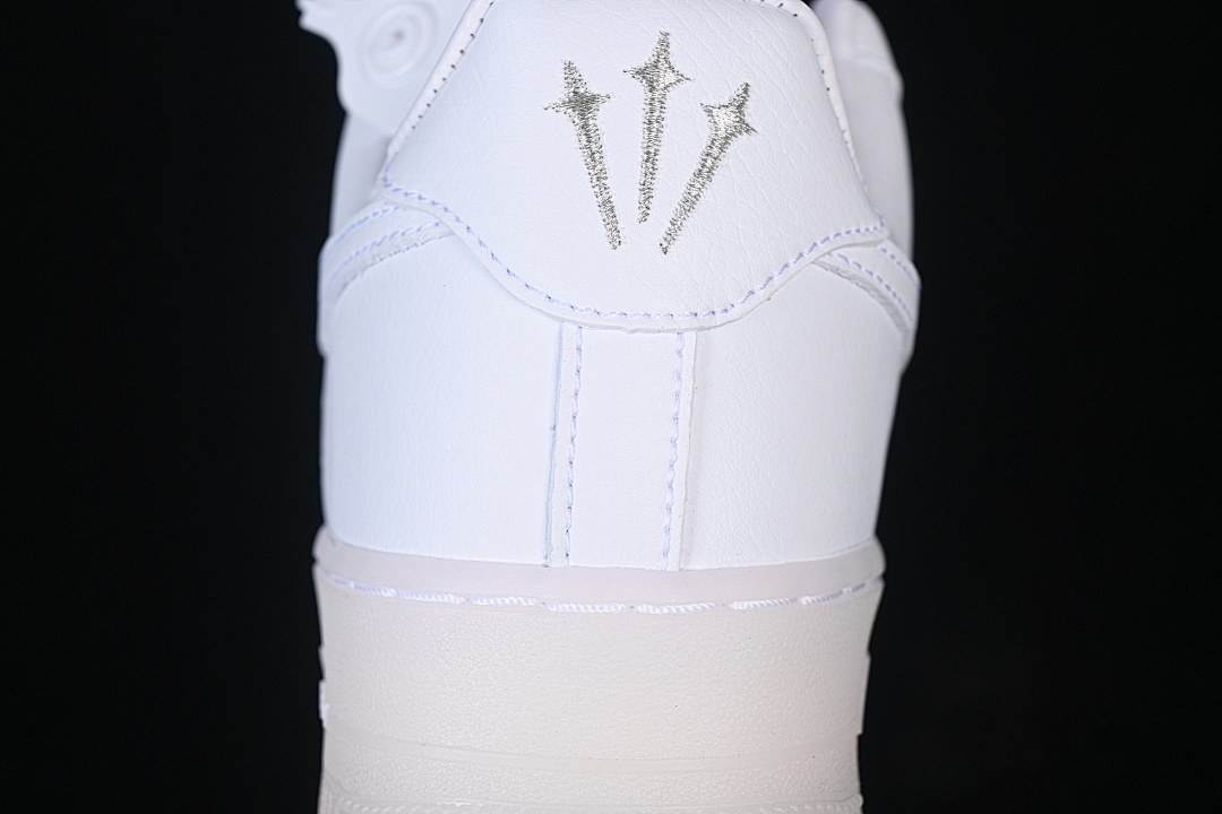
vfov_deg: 18.2
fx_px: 2546
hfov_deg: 27.0
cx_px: 611
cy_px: 407
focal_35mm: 75
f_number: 7.1
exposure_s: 1/100
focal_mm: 50
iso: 160
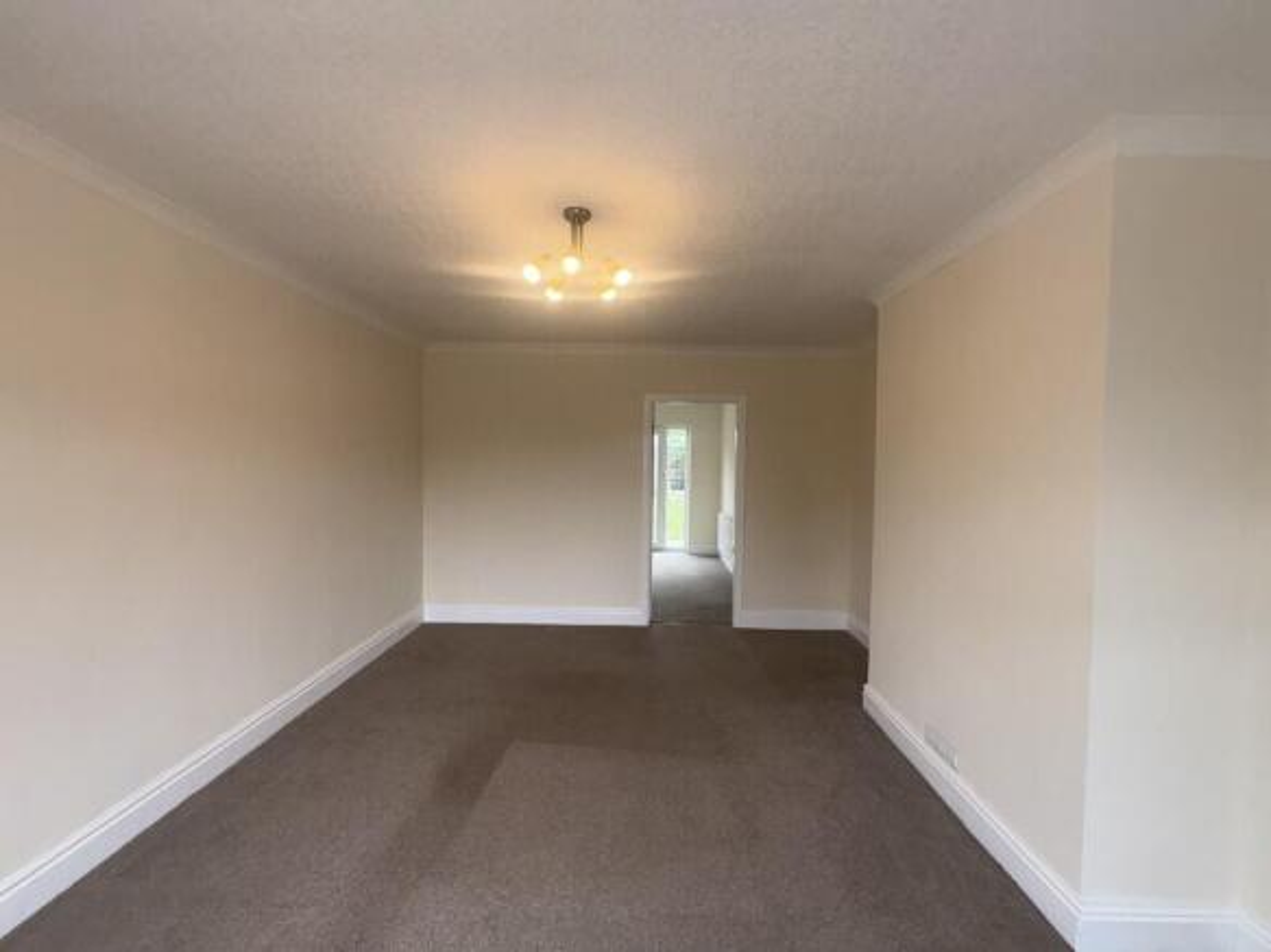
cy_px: 476
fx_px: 514
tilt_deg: -2.6
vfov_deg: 85.7
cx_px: 636
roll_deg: +0.3
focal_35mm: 14
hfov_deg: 102.1
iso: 64
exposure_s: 1/135
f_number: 2.2
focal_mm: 2.22
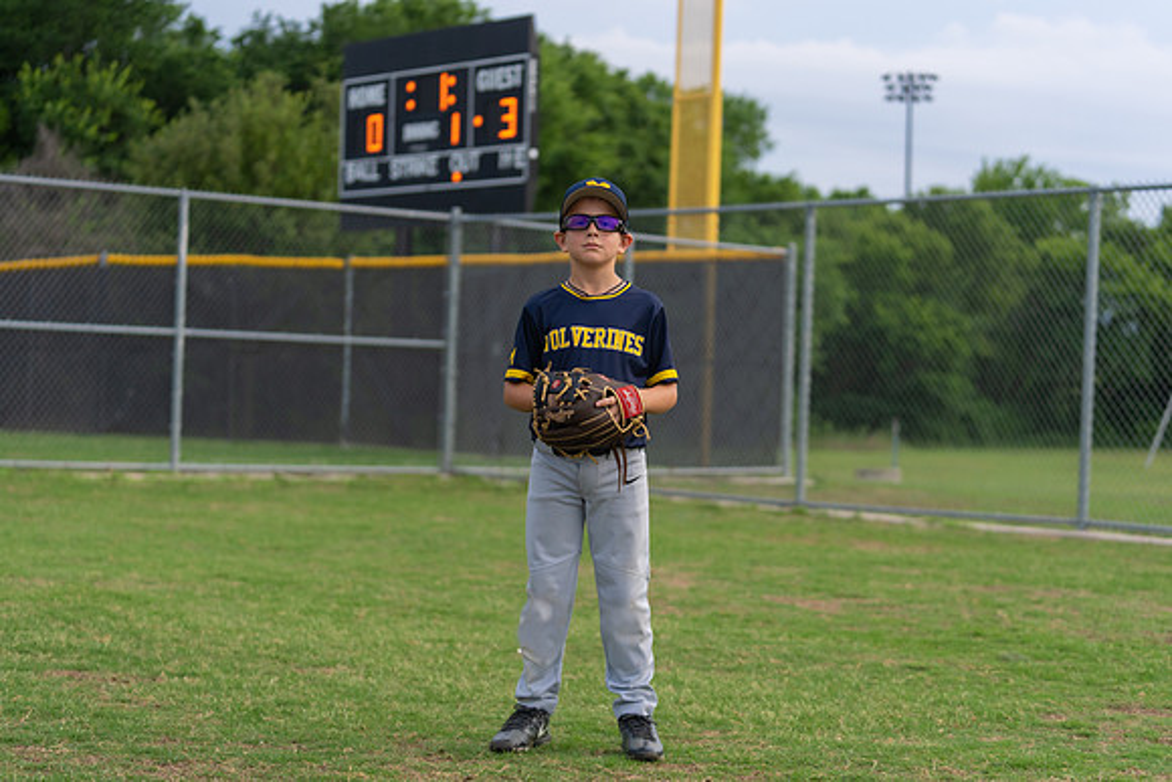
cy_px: 391
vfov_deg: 19.5
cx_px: 586
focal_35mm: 70
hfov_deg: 28.8
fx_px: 2279
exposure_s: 1/320
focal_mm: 70
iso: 250
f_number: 2.8
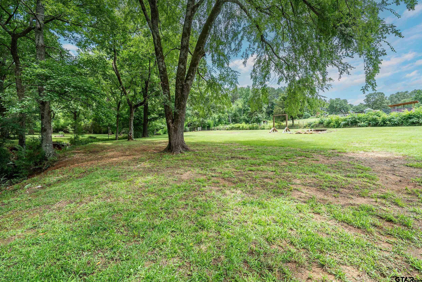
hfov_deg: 96.7
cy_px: 141
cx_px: 211
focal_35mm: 16
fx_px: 188
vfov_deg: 73.8
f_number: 8
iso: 800
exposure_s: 1/320
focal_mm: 16
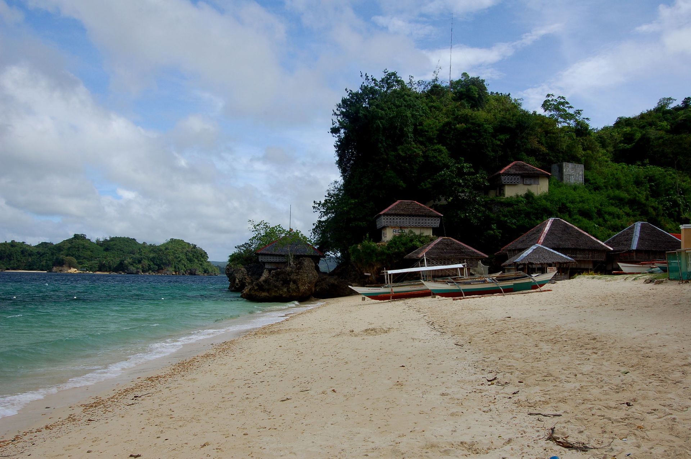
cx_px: 346
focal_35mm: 33
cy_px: 230
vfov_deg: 39.9
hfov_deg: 57.3
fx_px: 633
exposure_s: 1/50
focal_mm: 22
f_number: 14
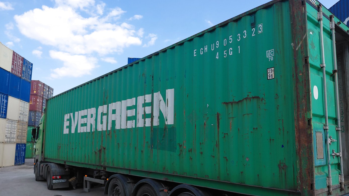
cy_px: 111
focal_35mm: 28
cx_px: 177
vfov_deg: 41.4
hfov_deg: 67.9
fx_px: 259
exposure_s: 1/985
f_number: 1.8
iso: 50
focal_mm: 4.69
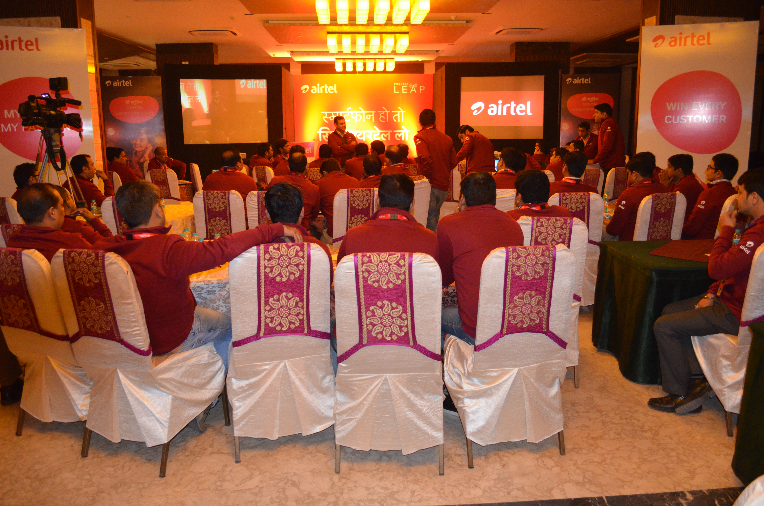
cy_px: 253
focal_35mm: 27
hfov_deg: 67.5
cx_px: 382
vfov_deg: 47.7
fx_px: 572
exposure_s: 1/60
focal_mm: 18
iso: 2800
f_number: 3.5
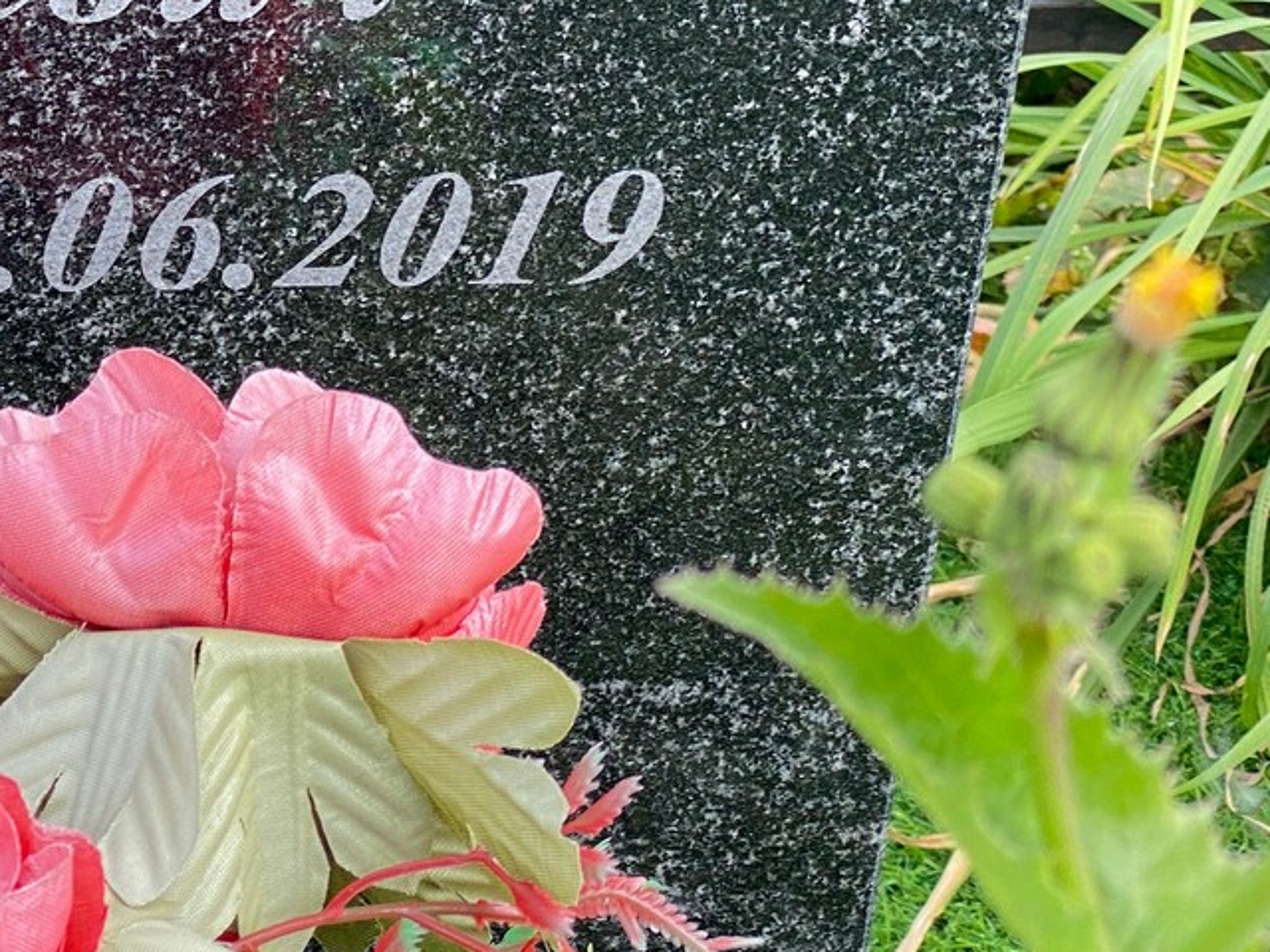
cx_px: -151
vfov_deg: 12.4
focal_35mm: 117
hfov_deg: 16.3
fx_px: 4293
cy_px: -91
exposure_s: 1/250
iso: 20
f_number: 2
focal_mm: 6
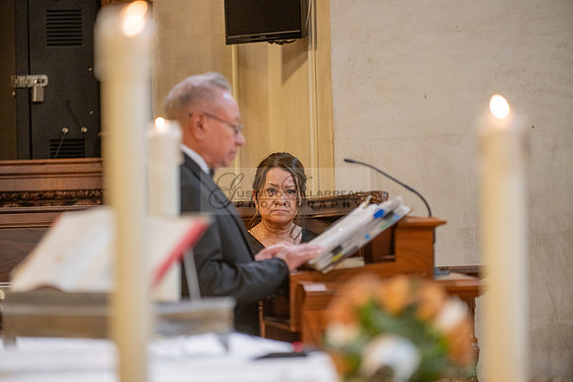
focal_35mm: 200
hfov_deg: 10.3
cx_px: 286
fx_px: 3184
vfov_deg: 6.9
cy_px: 191
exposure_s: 1/100
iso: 1000
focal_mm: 200
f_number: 2.8
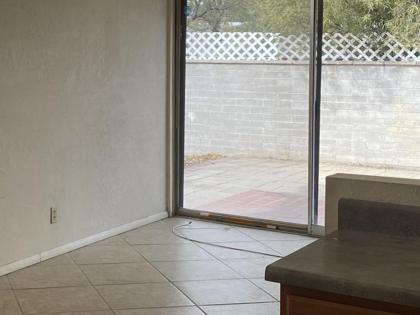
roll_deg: -1.1
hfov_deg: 26.4
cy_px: 64
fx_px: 874
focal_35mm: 72
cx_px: 65
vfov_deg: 20.2
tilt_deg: +0.0
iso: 32
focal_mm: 4.25
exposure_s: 1/477
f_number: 1.8
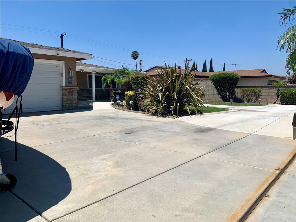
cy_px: 111
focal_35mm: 26
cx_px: 148
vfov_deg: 53.1
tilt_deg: -6.1
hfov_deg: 67.3
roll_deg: -0.2
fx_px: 222
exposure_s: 1/3650
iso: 25
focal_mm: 4.25
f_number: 1.8
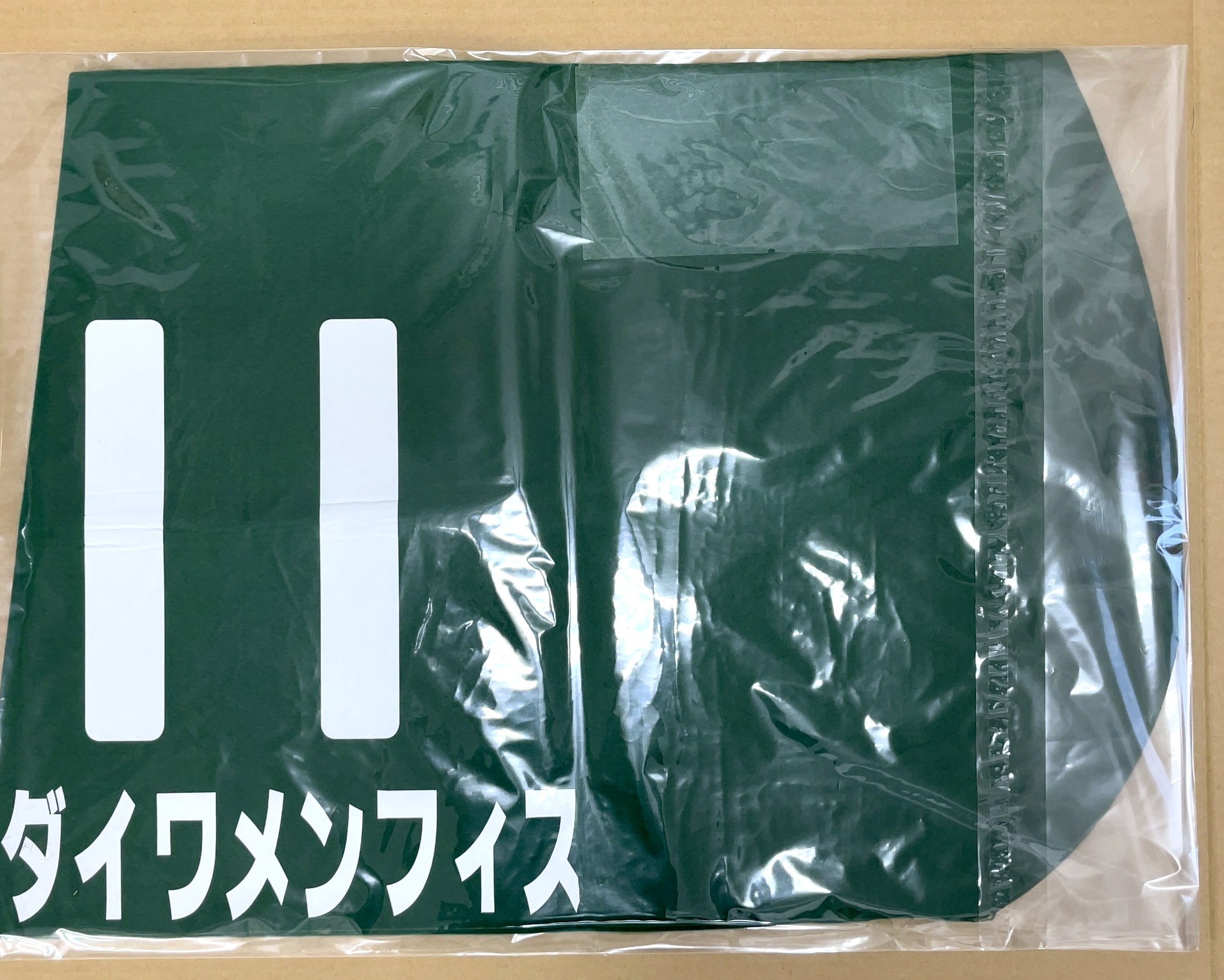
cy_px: 498
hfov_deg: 62.2
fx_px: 1014
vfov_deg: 51.5
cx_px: 578
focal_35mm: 28
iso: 100
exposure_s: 1/60
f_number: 1.6
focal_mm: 5.1
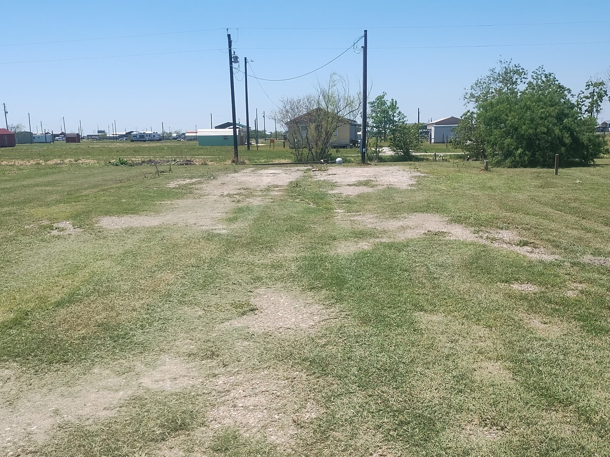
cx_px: 306
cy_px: 269
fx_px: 599
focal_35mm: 34
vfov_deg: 41.6
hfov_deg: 54.0
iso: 100
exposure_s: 1/3553
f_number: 1.7
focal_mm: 4.71
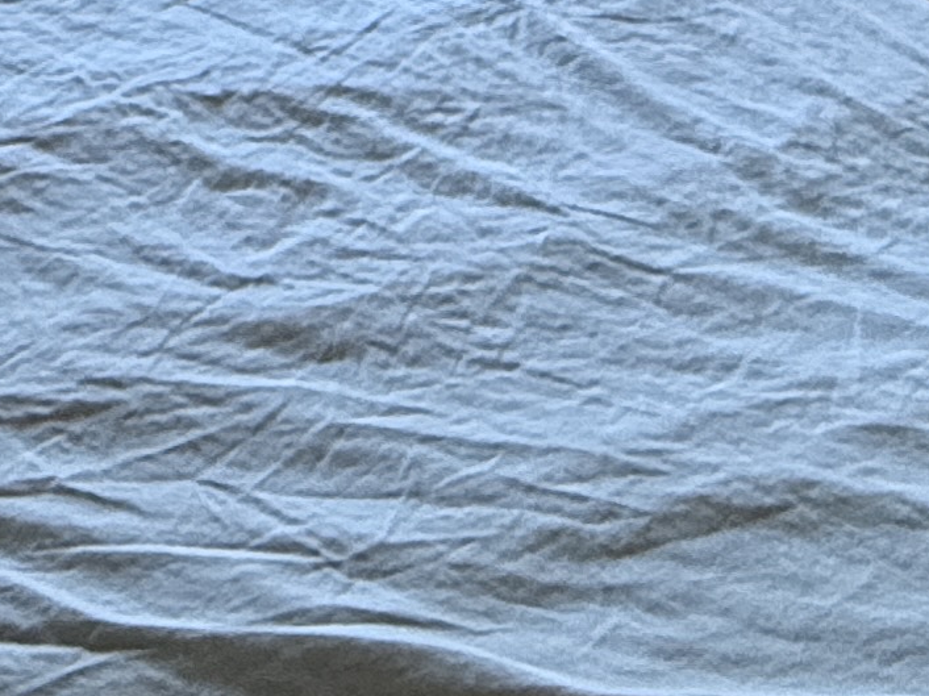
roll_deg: -3.2
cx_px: 63
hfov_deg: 23.7
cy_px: -799
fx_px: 2146
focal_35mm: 80
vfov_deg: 14.4
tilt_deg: -1.7
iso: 320
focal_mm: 2.22
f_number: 2.2
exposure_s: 1/82
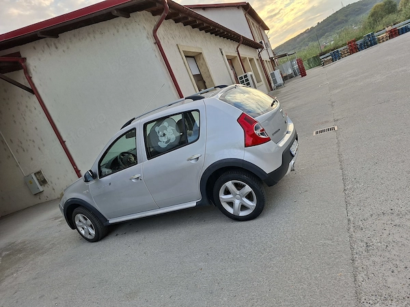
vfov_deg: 58.9
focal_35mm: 23
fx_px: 272
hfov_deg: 73.9
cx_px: 205
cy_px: 154
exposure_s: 1/273
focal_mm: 5.54
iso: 50
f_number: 1.8
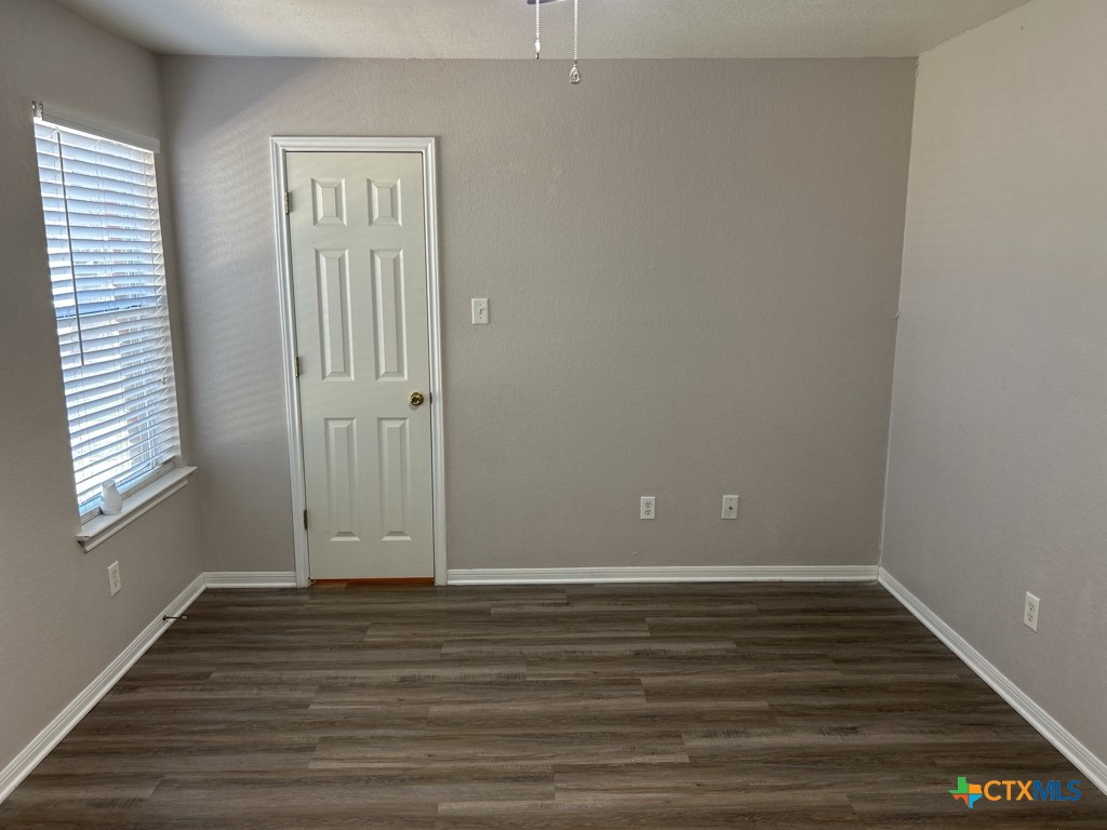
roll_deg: +0.8
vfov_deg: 53.1
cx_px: 554
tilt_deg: -12.5
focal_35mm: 26
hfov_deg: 67.3
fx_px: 831
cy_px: 415
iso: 64
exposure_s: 1/60
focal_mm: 5.7
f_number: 1.5
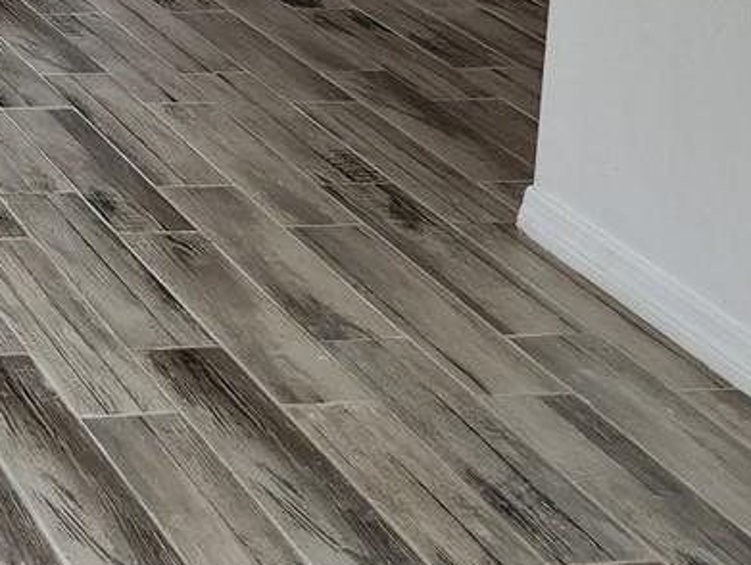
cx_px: -472
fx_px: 2041
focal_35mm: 94
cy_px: -346
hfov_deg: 17.9
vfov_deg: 14.4
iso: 32
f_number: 1.8
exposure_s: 1/180
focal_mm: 5.4
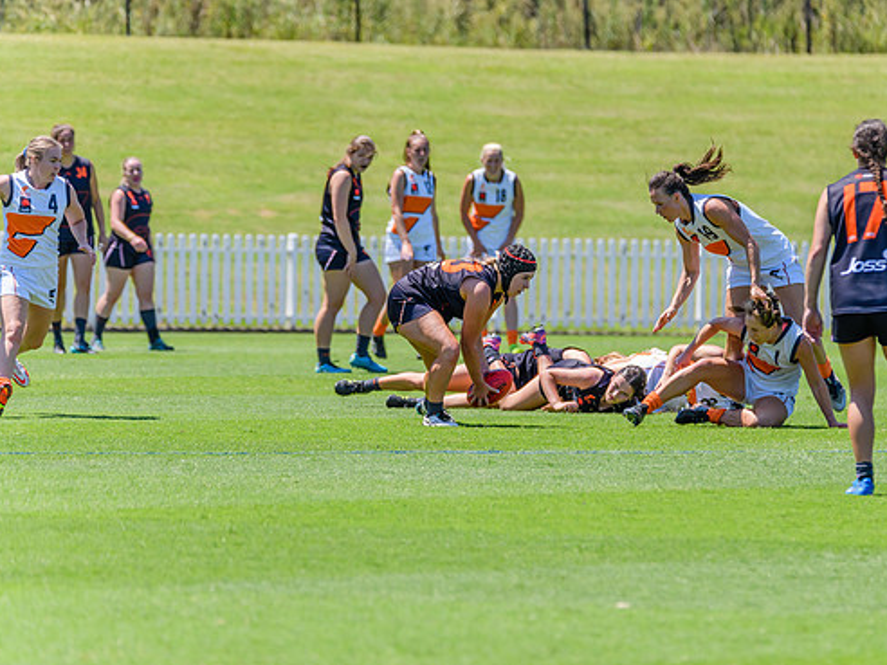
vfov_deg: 3.2
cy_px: 327
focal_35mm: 472
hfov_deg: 4.2
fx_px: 12095
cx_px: 512
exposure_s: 1/2000
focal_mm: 380
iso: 800
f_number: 6.3
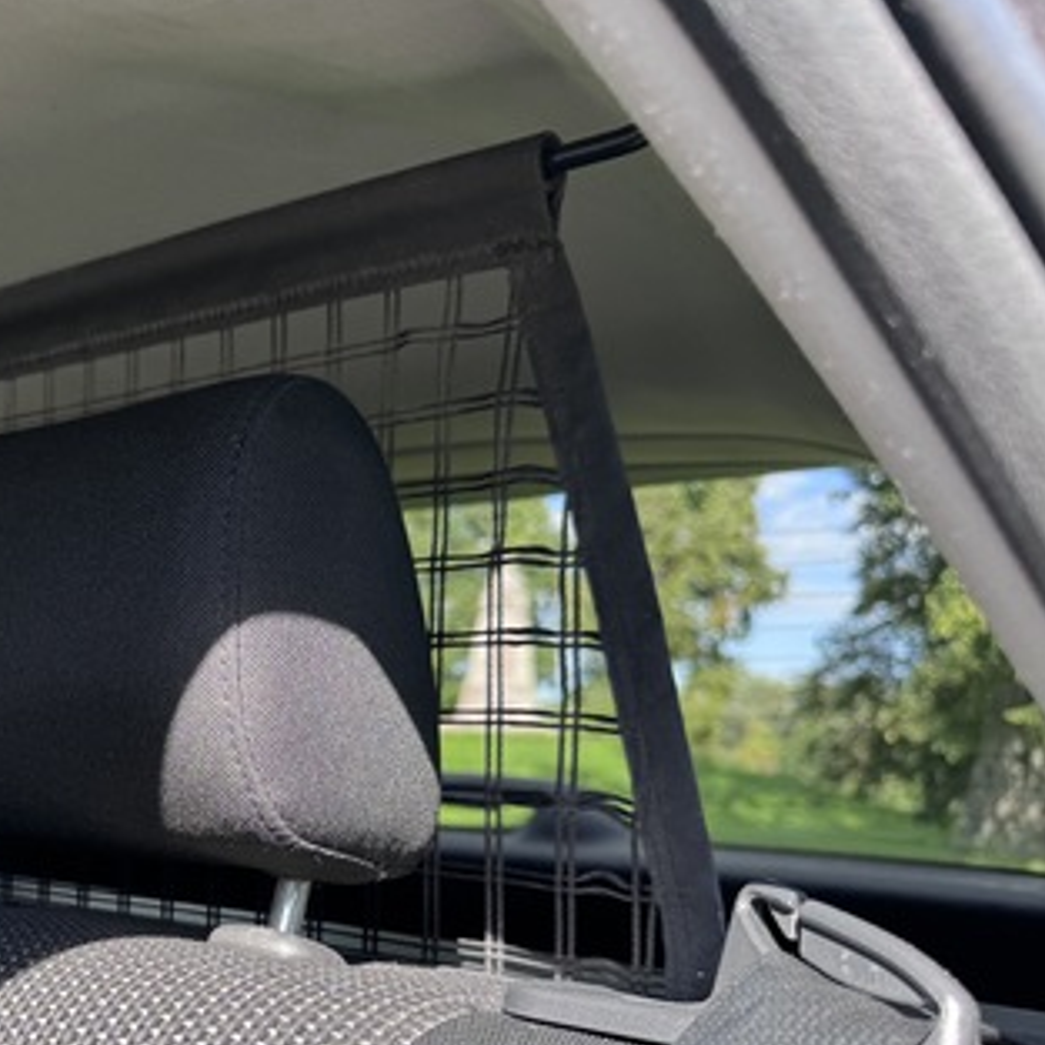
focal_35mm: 43
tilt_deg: -1.3
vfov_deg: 38.3
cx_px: -5
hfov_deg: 35.4
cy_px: 771
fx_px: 1469
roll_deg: -2.7
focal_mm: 6.76
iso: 80
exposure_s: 1/318
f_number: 1.78
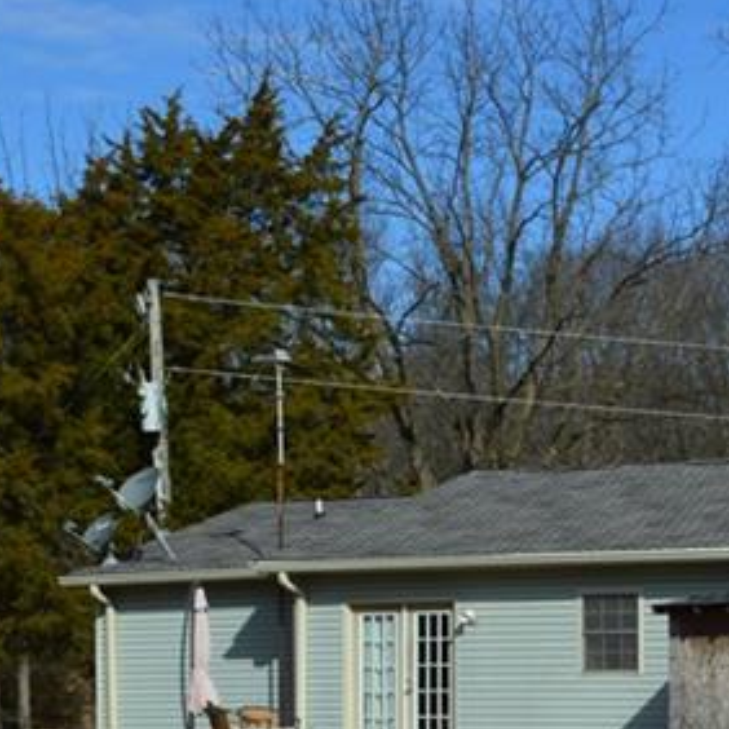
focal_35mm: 120
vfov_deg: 14.4
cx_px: 1119
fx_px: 2859
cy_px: 664
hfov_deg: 13.6
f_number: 11
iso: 360
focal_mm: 26
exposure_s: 1/500
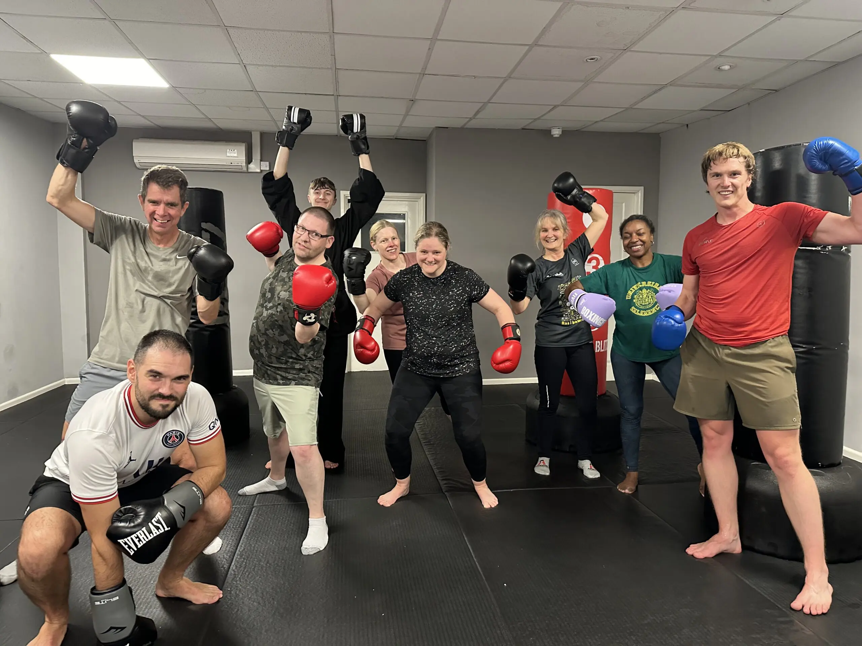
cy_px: 323
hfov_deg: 71.6
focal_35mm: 24
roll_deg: +0.3
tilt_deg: -4.2
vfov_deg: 56.8
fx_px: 598
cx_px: 431
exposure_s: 1/50
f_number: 1.78
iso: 500
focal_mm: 6.86
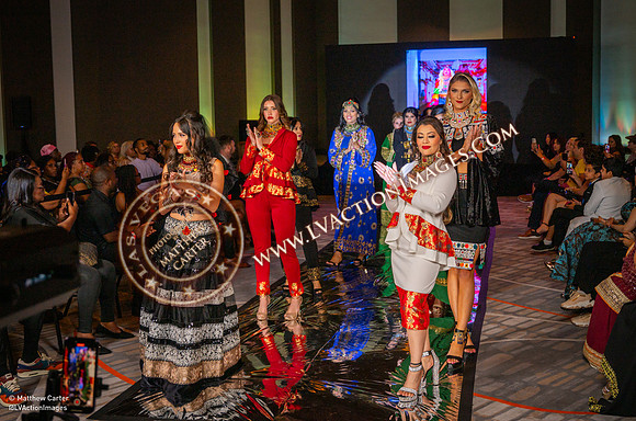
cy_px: 169
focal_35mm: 43
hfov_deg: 45.1
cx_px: 338
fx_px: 766
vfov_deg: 30.7
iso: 400
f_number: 4
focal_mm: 36
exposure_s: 1/200
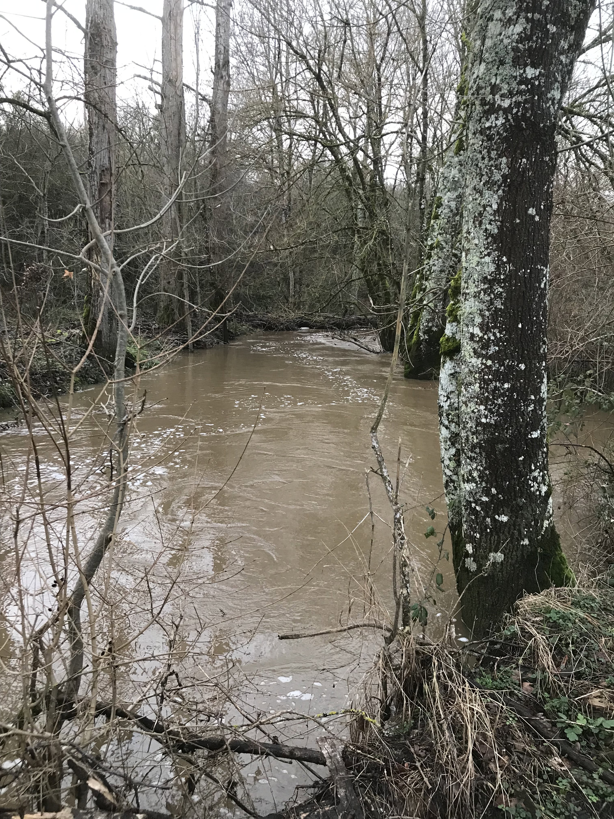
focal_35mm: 28
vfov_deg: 63.4
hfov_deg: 49.7
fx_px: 662
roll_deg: -1.6
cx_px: 307
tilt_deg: -7.9
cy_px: 410
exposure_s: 1/33
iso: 40
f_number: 1.8
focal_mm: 3.99
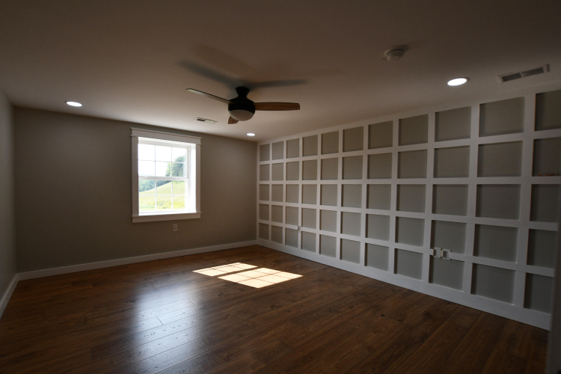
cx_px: 280
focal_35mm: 15
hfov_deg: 100.4
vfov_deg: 77.3
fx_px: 234
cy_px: 187
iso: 280
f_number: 5.6
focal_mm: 10
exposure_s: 1/250
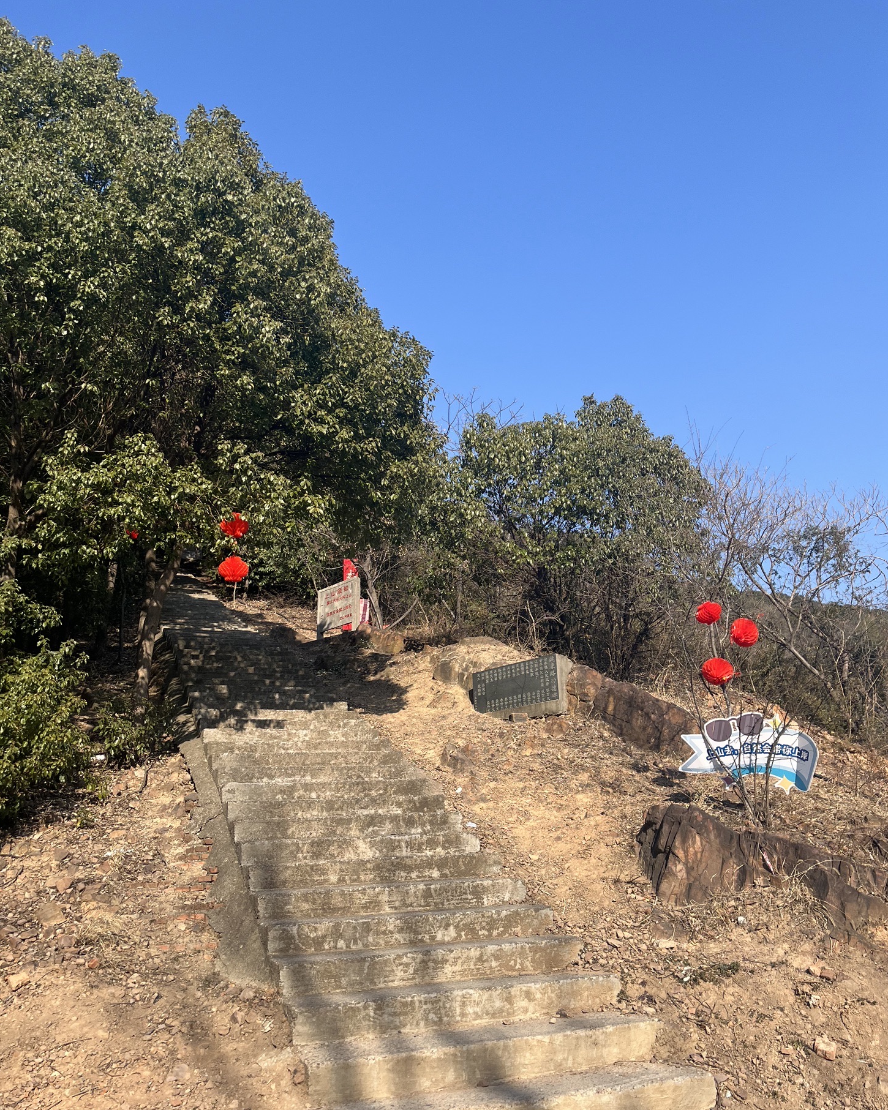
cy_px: 612
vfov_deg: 62.1
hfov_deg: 51.5
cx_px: 452
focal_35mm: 28
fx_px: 920
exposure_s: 1/2358
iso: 50
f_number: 1.6
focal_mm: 5.1
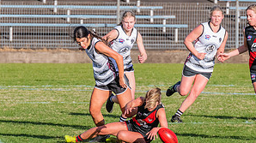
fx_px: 6565
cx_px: 156
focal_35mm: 968
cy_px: 124
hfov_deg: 2.2
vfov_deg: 1.3
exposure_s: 1/1250
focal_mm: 380
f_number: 9
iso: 800
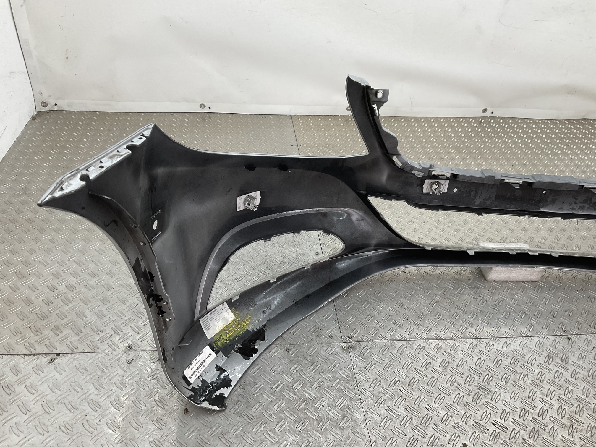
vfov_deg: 48.2
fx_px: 499
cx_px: 298
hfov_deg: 61.7
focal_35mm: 29
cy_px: 224
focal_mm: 3
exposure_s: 1/120
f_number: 1.8
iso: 32
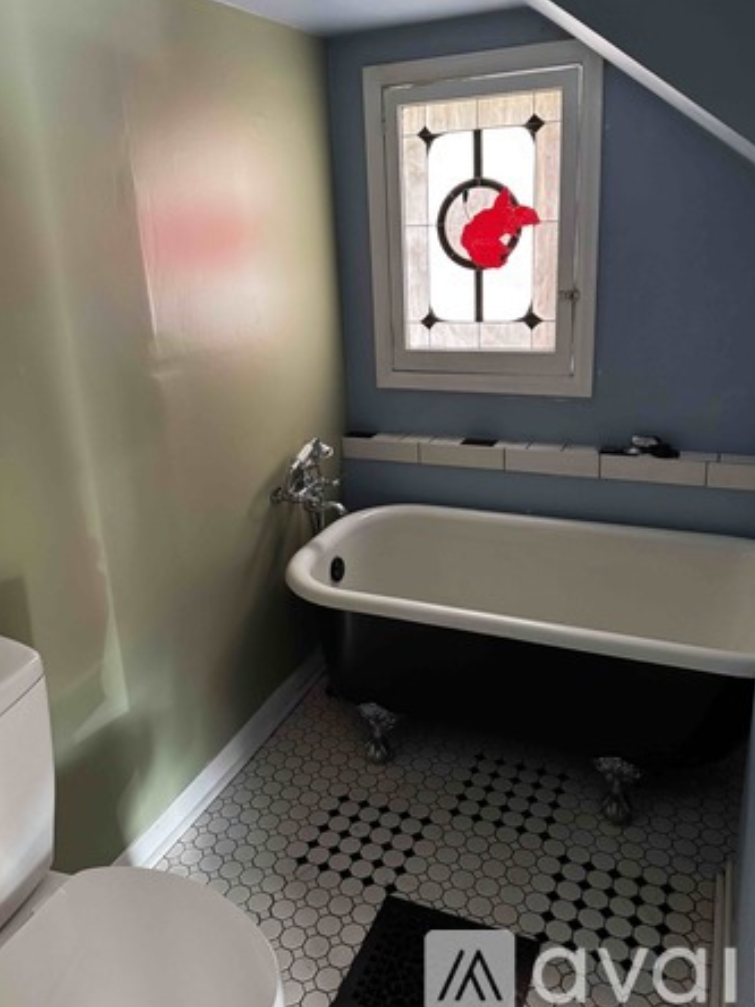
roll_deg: +3.6
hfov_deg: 51.3
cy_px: 454
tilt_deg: -18.0
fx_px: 785
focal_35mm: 27
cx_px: 366
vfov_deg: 65.2
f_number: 1.78
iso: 800
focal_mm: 6.76
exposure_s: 1/60
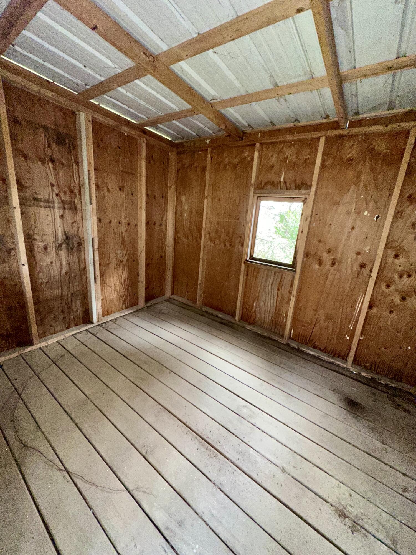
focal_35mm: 14
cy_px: 278
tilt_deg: -14.4
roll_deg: -4.5
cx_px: 208
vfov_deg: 102.1
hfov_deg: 85.7
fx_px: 224
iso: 800
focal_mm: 2.22
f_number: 2.2
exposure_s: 1/59
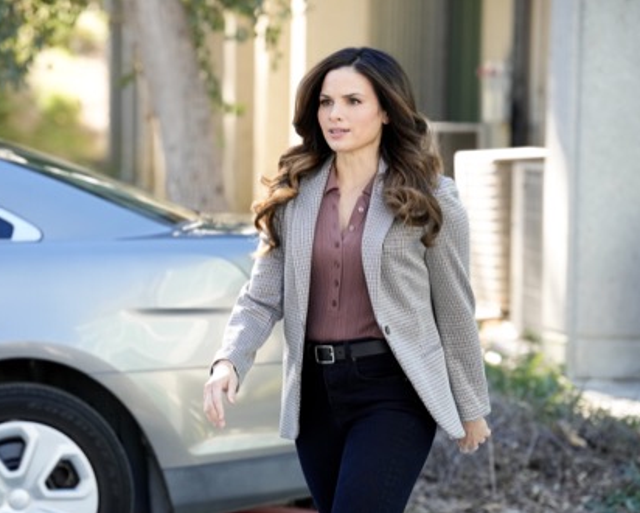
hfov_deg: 11.1
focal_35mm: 173
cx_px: 269
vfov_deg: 8.9
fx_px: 3278
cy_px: 257
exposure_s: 1/800
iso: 1600
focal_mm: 152
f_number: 4.5
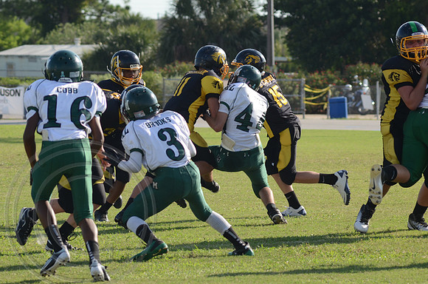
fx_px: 3559
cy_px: 142
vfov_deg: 4.6
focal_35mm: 300
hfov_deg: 6.9
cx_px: 214
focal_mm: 200
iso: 400
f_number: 9
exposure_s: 1/640
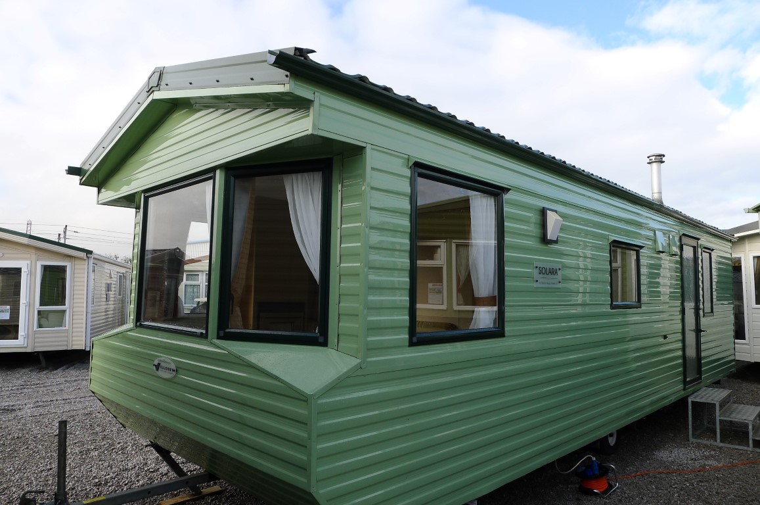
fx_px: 506
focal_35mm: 24
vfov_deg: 53.0
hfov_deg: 73.8
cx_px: 380
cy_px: 252
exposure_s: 1/400
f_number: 2.8
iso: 80
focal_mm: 5.1
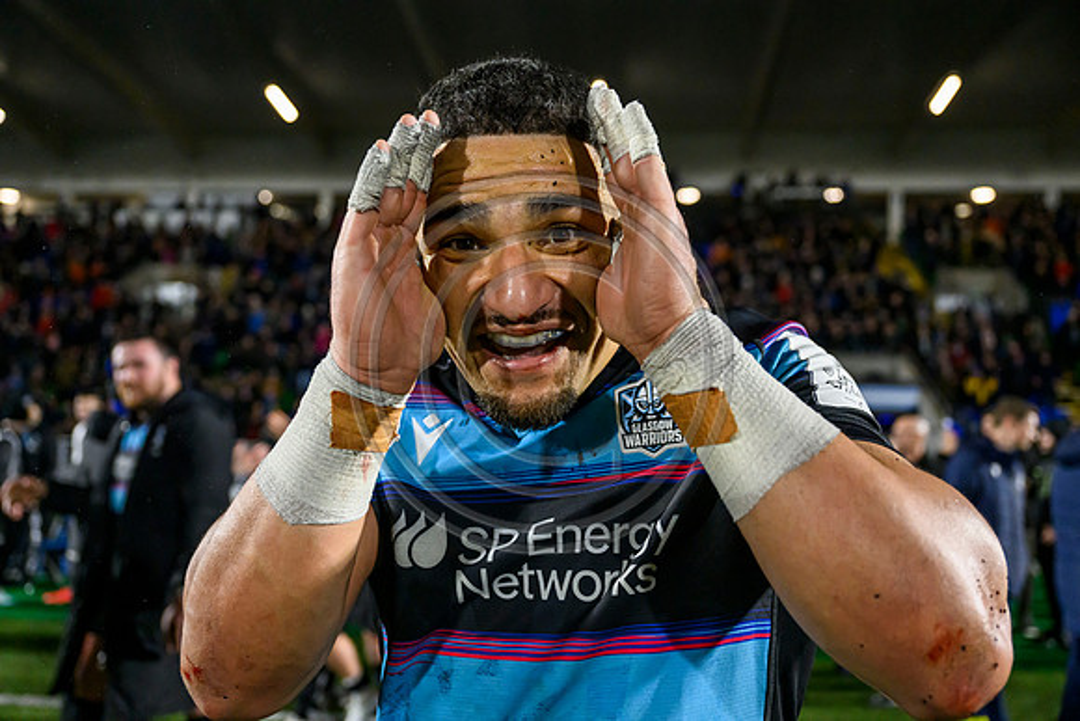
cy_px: 360
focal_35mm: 33
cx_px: 540
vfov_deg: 40.0
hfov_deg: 57.2
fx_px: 990
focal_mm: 33
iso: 5000
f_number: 3.2
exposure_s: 1/2000
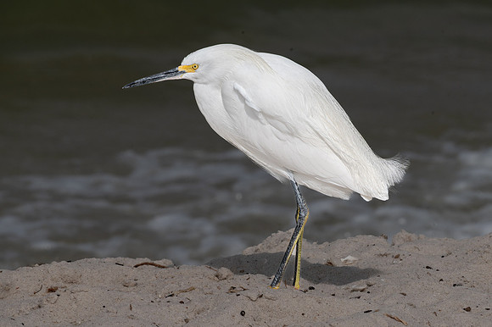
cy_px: 171
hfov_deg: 4.3
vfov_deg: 2.8
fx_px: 6622
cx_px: 278
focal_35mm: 485
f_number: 16
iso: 320
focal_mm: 400
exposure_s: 1/1600
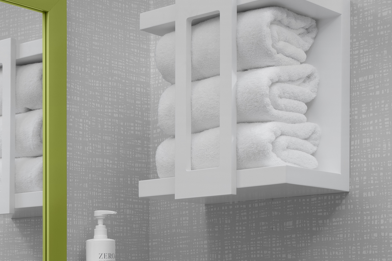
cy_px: 305
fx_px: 1056
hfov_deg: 20.4
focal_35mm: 97
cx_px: -2
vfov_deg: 13.7
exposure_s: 1/100
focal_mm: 31
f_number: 8
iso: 200
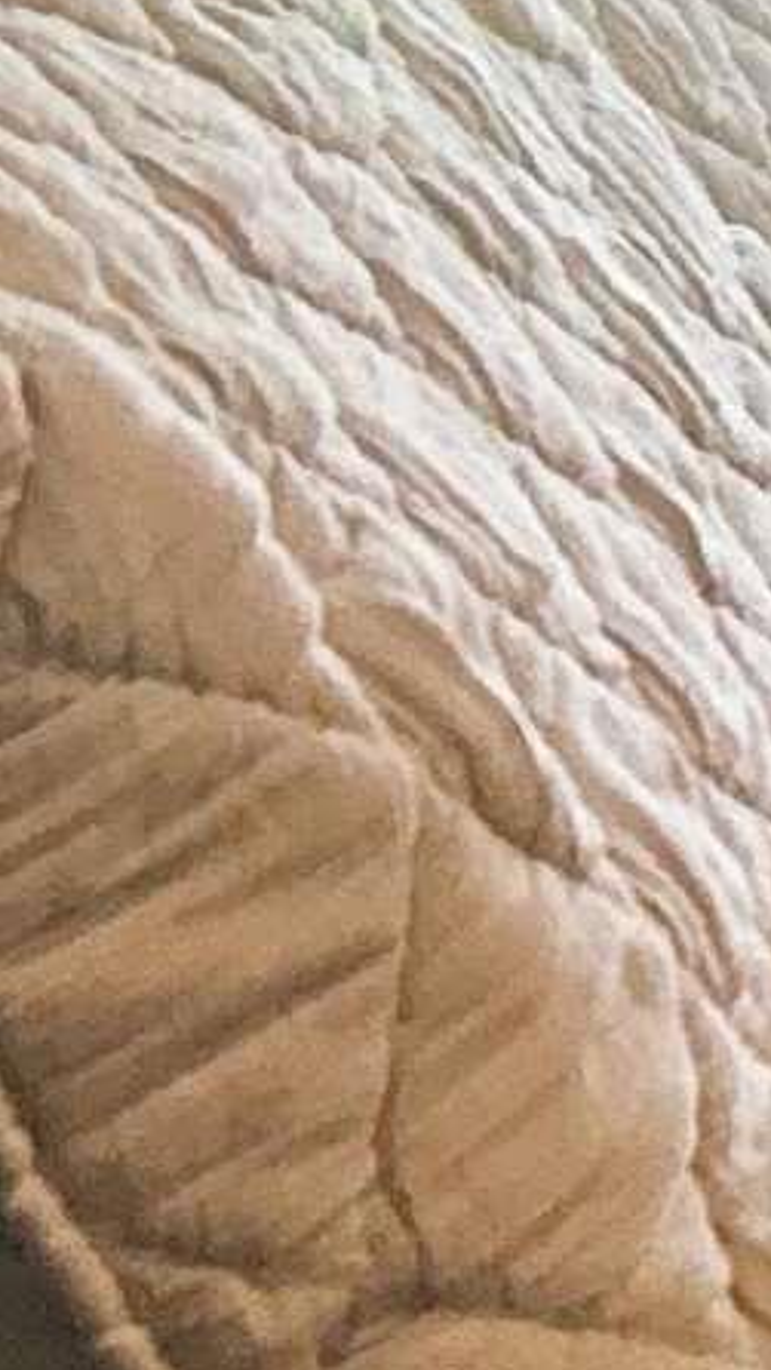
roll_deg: +0.1
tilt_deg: -4.5
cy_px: -1069
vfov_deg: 10.4
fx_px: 7085
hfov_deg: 4.6
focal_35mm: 195
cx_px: 4568
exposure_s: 1/120
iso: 100
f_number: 1.5
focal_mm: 5.7
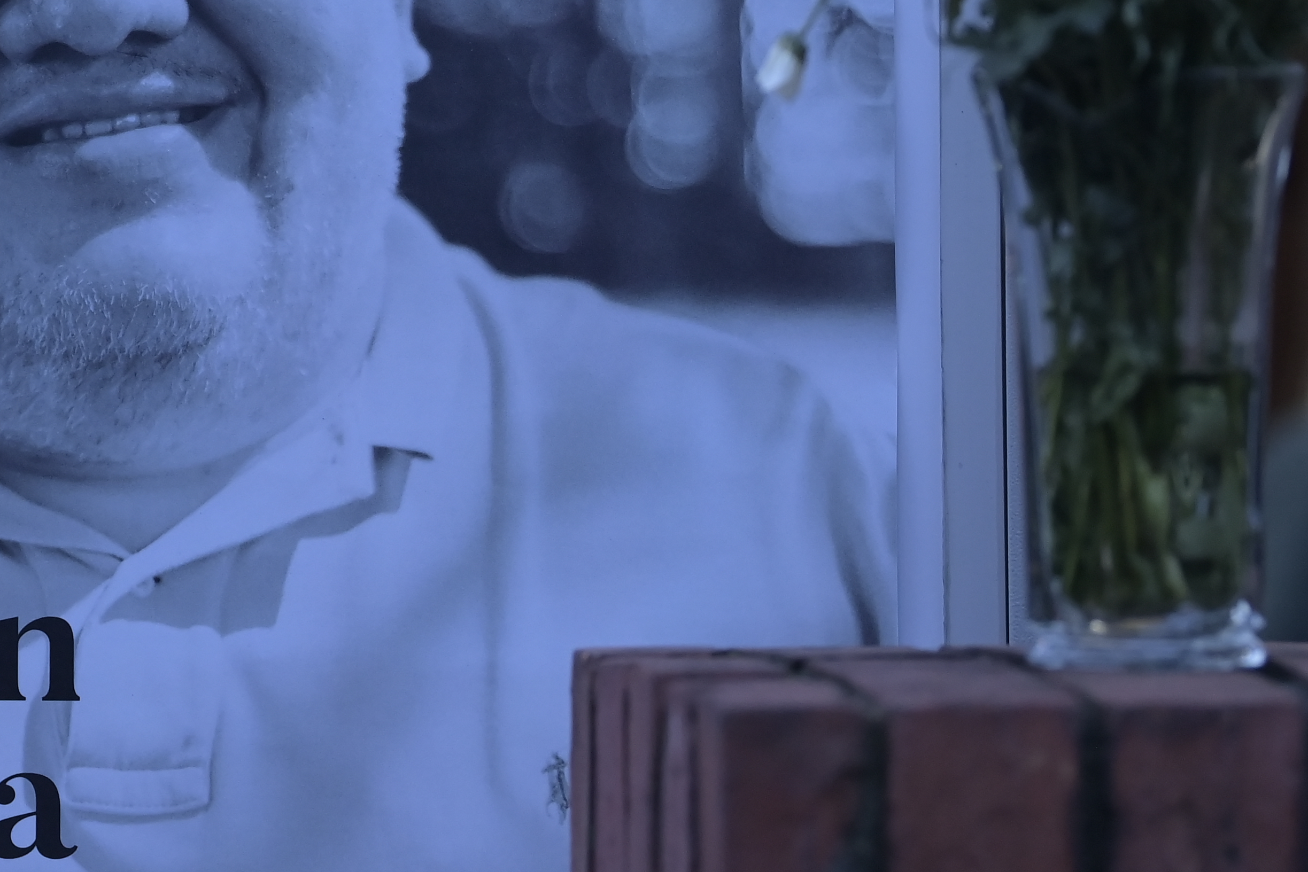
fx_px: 9919
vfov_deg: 5.0
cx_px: 464
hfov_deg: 7.5
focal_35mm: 273
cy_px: -17
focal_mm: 120
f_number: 2.8
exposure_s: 1/125
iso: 2500
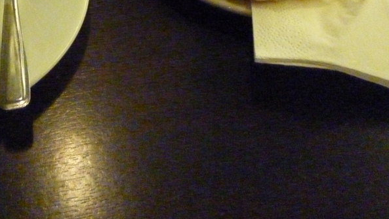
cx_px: 110
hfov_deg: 42.7
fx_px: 485
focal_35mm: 47
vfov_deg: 23.7
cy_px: -29
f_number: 2.8
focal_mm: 4.4
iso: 1600
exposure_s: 1/80
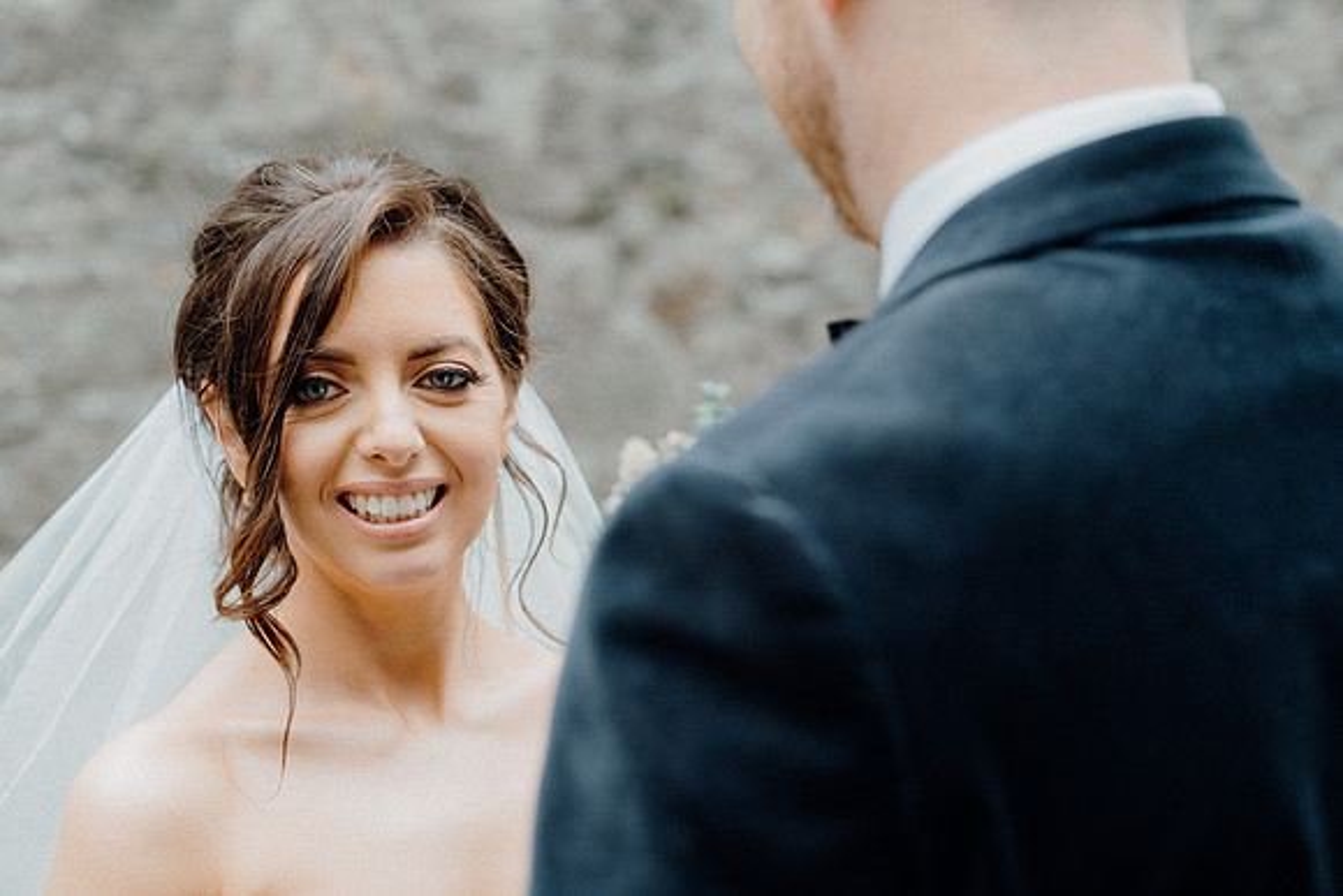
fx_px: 2575
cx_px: 672
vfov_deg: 19.7
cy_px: 448
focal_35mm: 69
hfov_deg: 29.2
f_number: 3.5
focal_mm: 69
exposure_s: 1/160
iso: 250
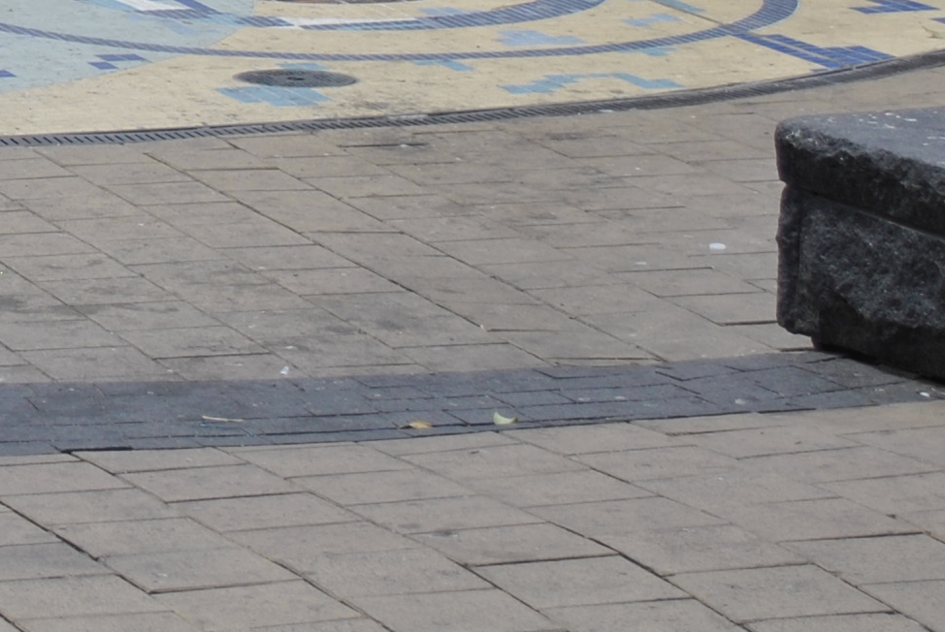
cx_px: -581
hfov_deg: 11.3
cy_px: -456
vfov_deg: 7.7
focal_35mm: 173
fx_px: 4546
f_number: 5
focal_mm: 29
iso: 100
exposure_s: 1/800
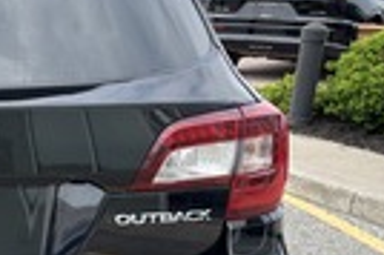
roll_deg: -3.1
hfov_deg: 21.5
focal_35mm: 85
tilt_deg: -14.8
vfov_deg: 15.9
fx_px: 906
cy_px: 208
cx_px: -123
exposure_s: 1/1248
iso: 50
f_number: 1.6
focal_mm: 5.96
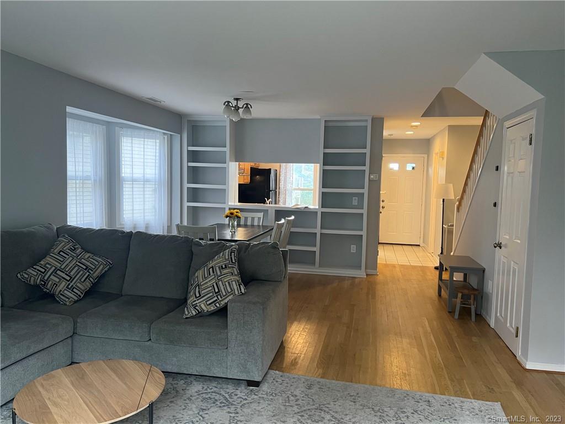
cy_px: 212
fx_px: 424
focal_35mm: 26
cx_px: 282
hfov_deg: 67.3
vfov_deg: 53.1
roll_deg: -1.3
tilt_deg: -3.3
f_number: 1.5
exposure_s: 1/60
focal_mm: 5.7
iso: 100
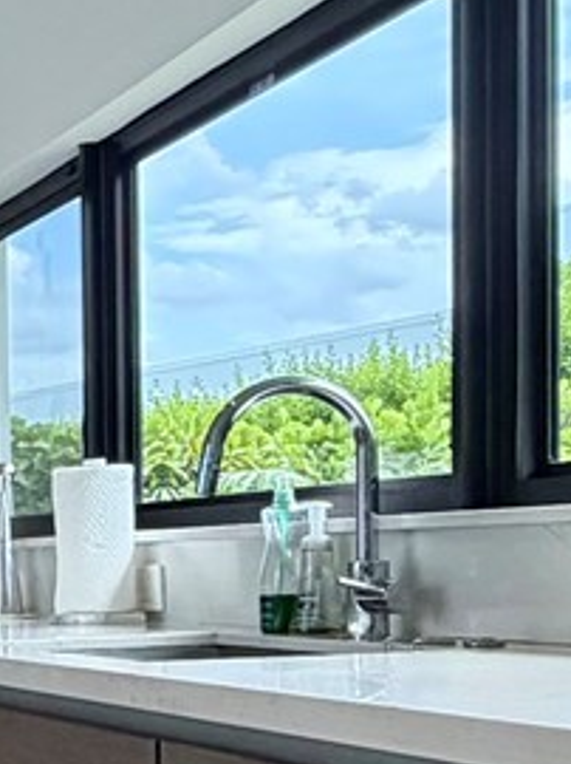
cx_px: -684
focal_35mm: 83
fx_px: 1828
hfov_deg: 14.0
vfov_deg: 23.0
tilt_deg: -2.7
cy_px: 671
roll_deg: +3.0
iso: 125
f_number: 2.2
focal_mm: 2.22
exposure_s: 1/120
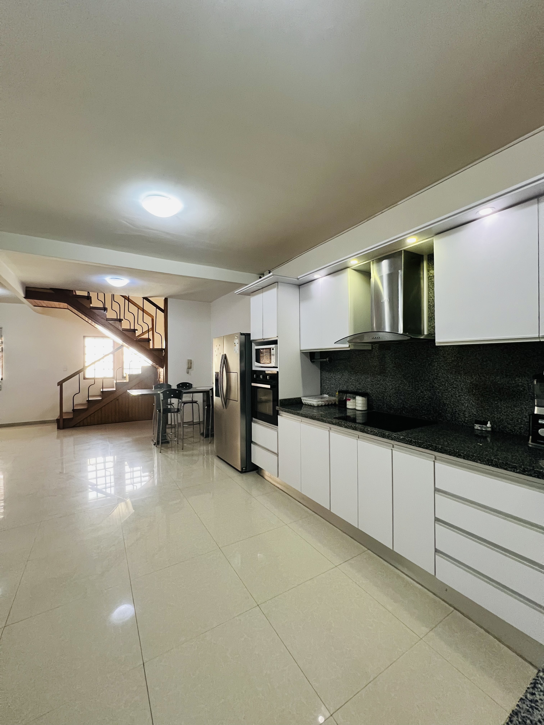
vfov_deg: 106.2
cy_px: 362
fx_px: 272
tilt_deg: +0.1
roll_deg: +1.6
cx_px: 272
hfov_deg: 89.9
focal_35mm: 13
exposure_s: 1/60
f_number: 1.8
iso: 400
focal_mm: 1.57
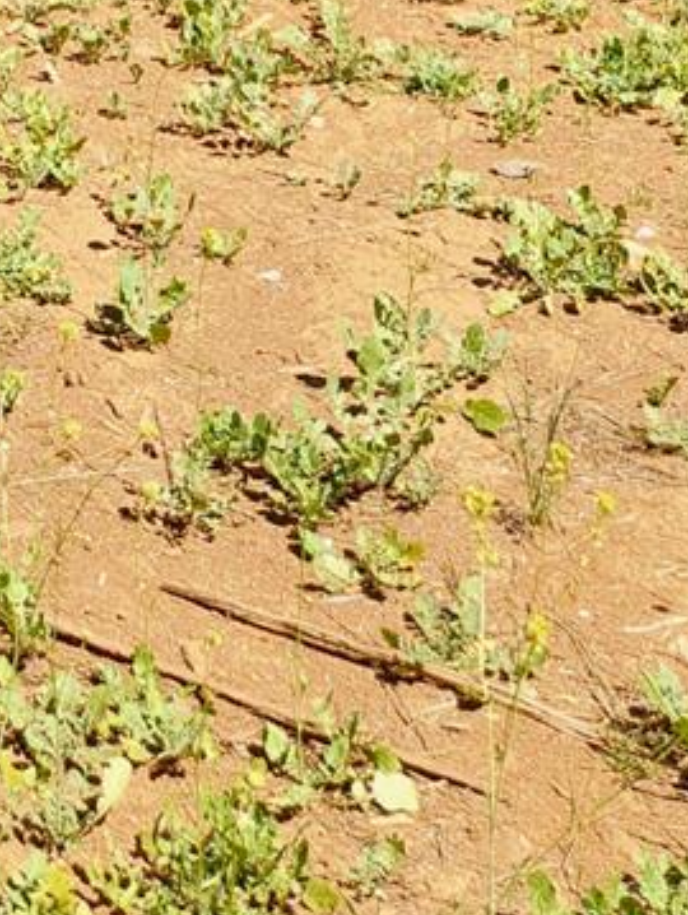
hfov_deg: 14.8
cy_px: -920
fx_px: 2540
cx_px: -190
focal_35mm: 96
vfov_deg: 15.9
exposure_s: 1/447
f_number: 1.8
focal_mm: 5.4
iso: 20
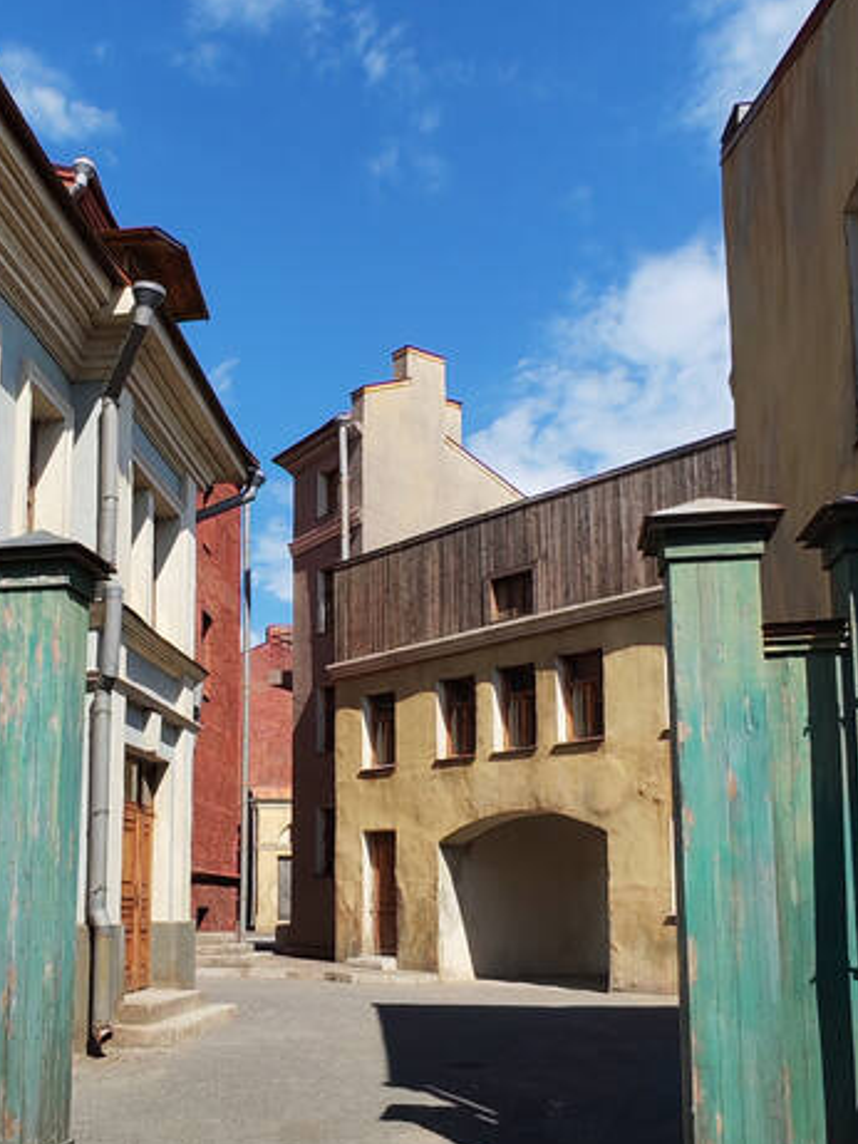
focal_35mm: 35
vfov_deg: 52.6
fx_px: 1156
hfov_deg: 40.4
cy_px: 524
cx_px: 320
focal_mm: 1.96
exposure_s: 1/1100
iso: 50
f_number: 2.2
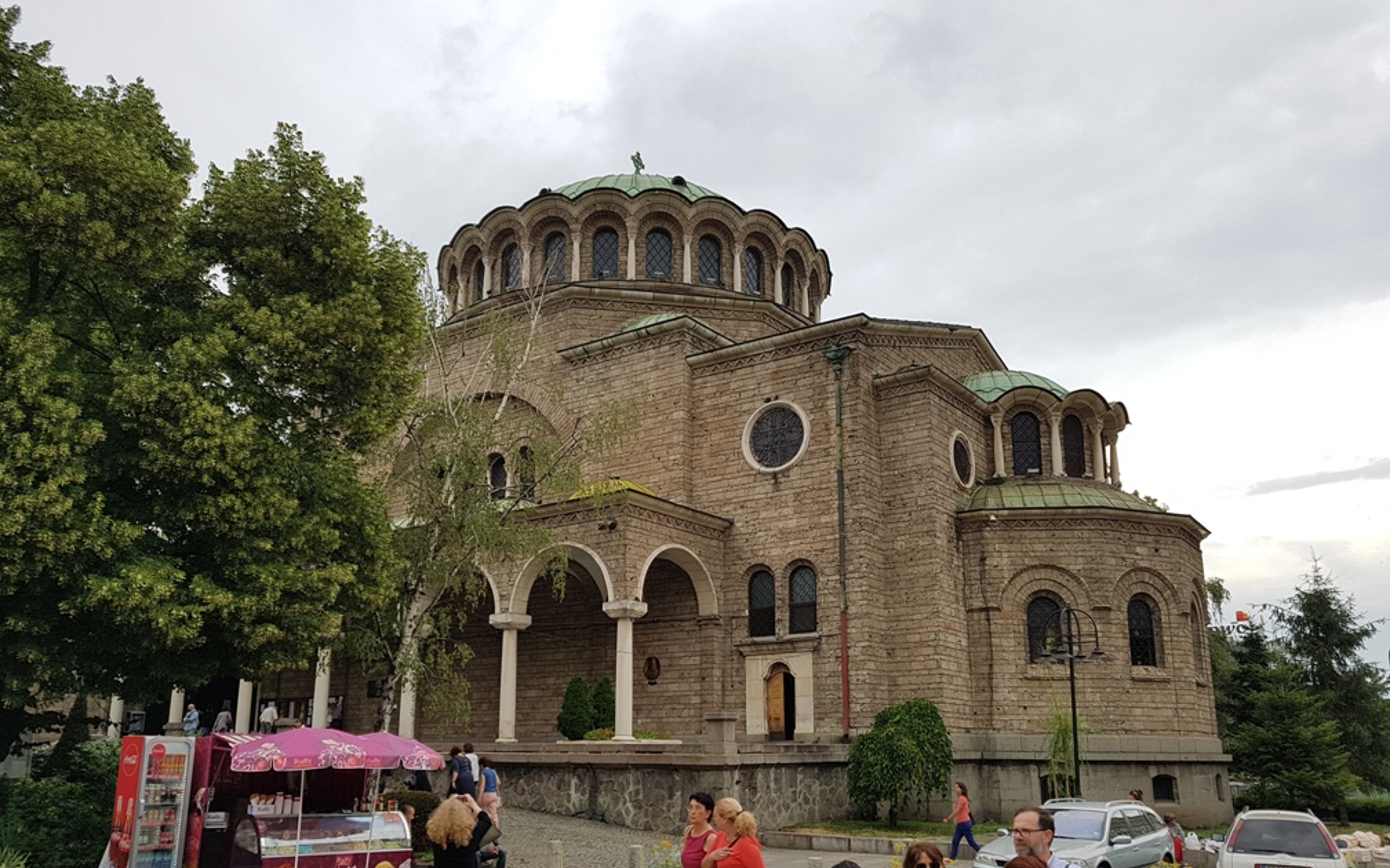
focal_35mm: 28
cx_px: 691
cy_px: 482
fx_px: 1061
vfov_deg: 44.5
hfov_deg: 66.5
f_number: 1.7
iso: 50
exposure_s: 1/1864
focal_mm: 4.2
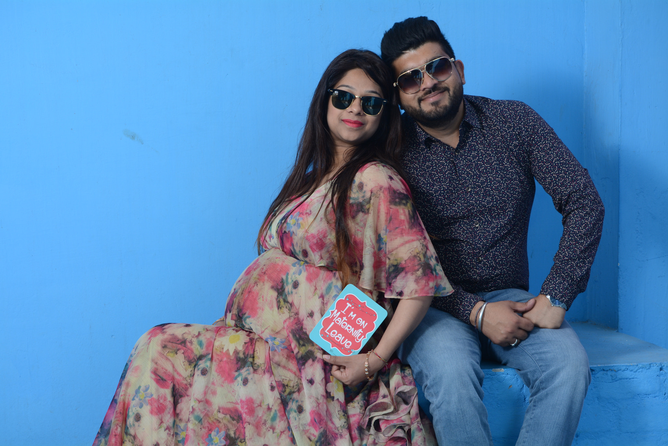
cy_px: 223
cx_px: 334
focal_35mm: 82
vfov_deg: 16.6
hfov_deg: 24.6
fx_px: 1531
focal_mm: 55
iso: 200
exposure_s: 1/200
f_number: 6.3
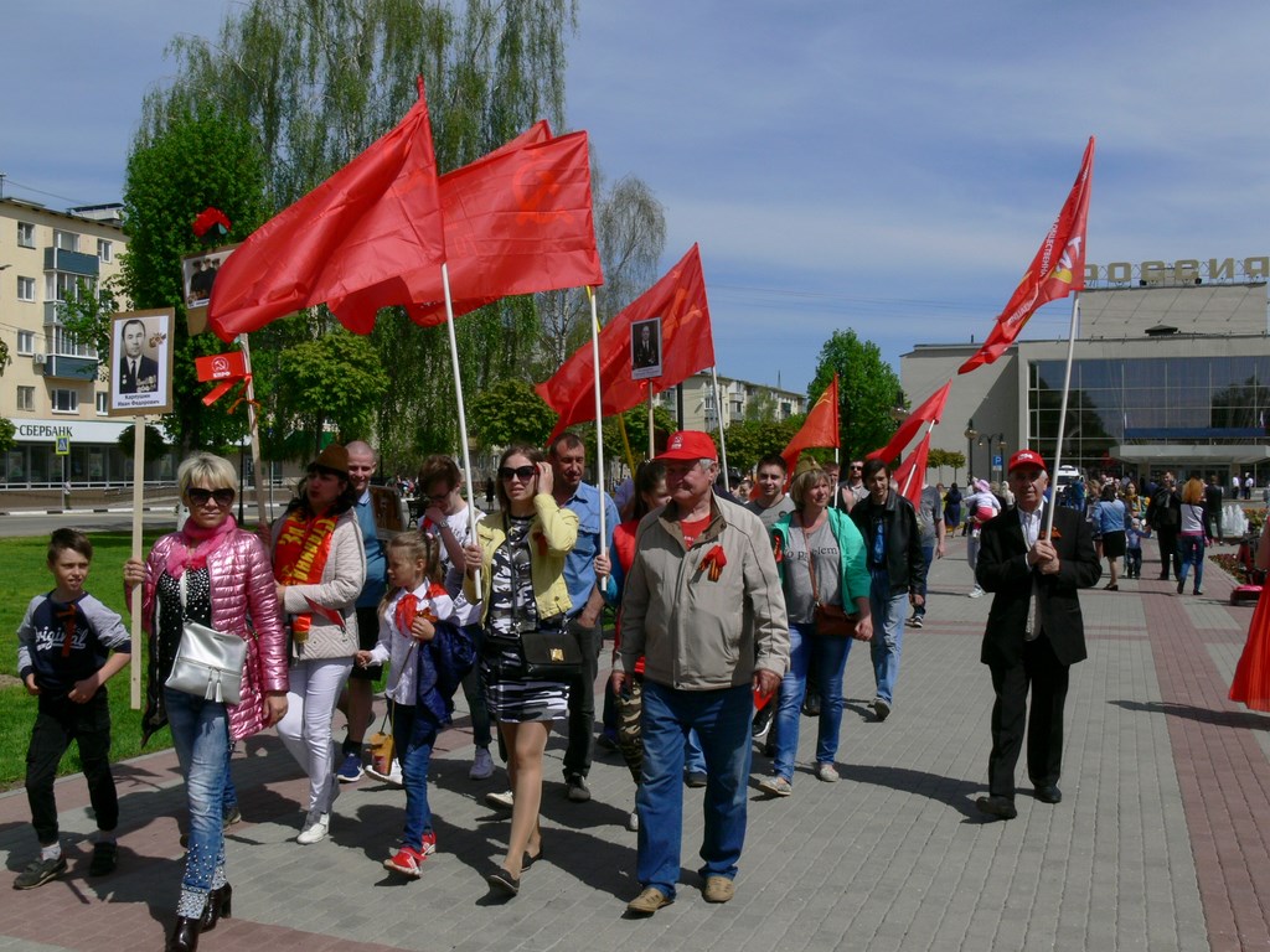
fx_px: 1284
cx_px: 635
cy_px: 476
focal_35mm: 35
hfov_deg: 52.6
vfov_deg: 40.7
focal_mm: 7.4
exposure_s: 1/400
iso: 80
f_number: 8
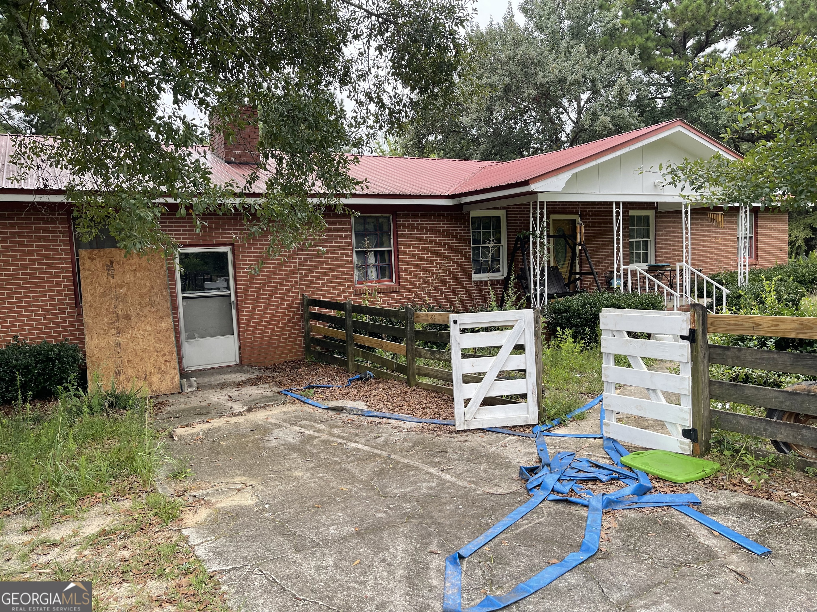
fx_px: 590
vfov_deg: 54.9
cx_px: 408
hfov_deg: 69.4
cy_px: 306
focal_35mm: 25
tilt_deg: -5.1
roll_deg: +2.2
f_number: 1.6
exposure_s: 1/553
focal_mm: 5.1
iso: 32
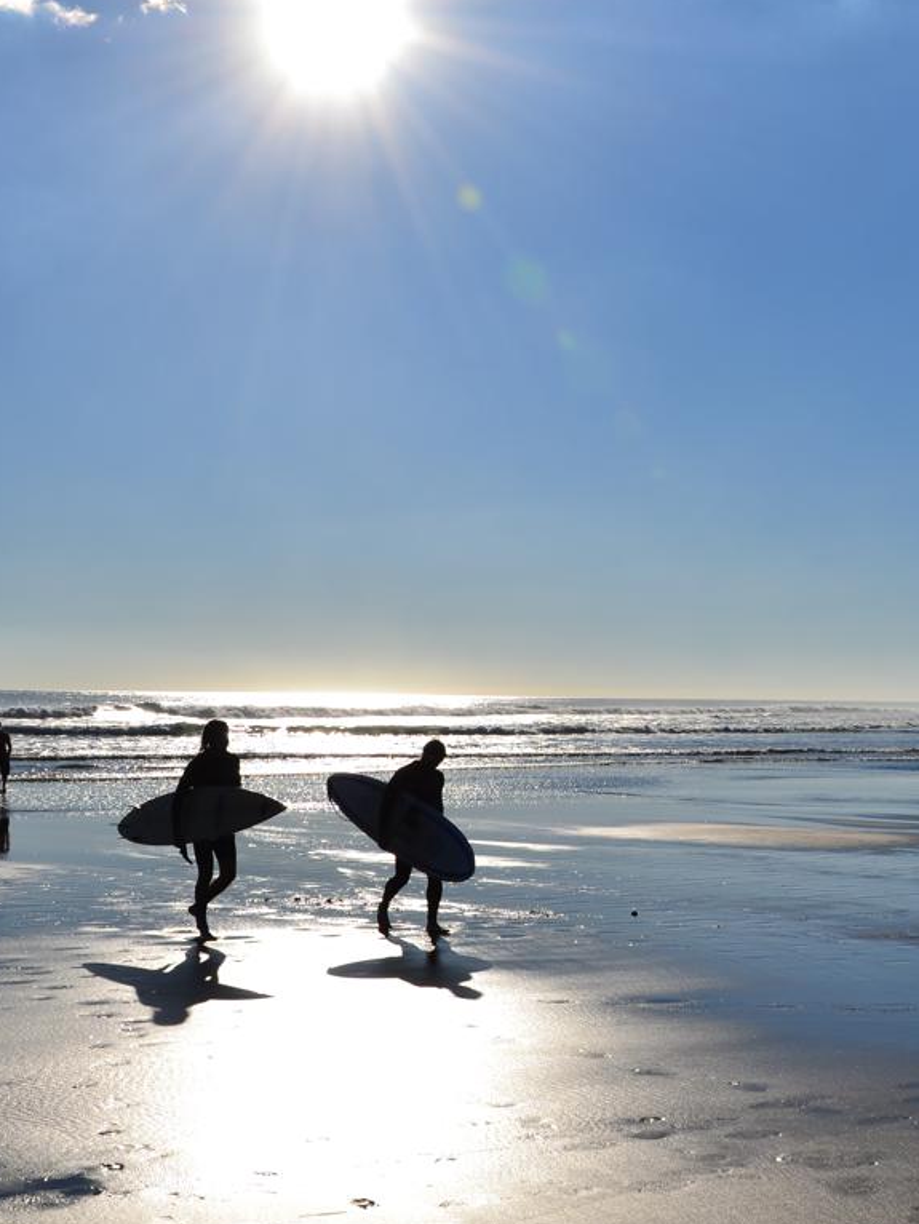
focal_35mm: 53
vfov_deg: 36.1
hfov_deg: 26.7
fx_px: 1875
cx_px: 807
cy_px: 648
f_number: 13
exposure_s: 1/640
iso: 100
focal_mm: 22
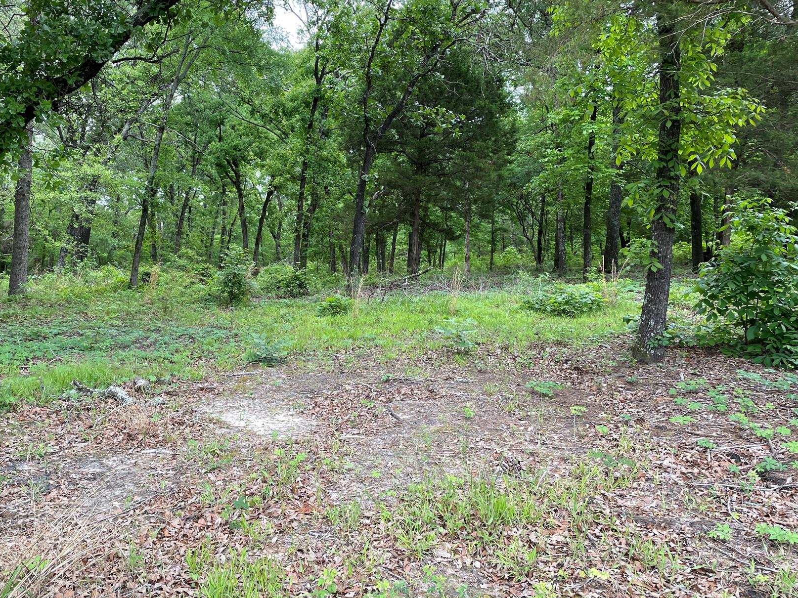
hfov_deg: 54.9
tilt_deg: +0.5
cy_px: 269
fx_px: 761
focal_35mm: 33
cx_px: 315
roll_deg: -2.5
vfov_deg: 42.9
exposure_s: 1/179
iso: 32
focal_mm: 4.2
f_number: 1.6
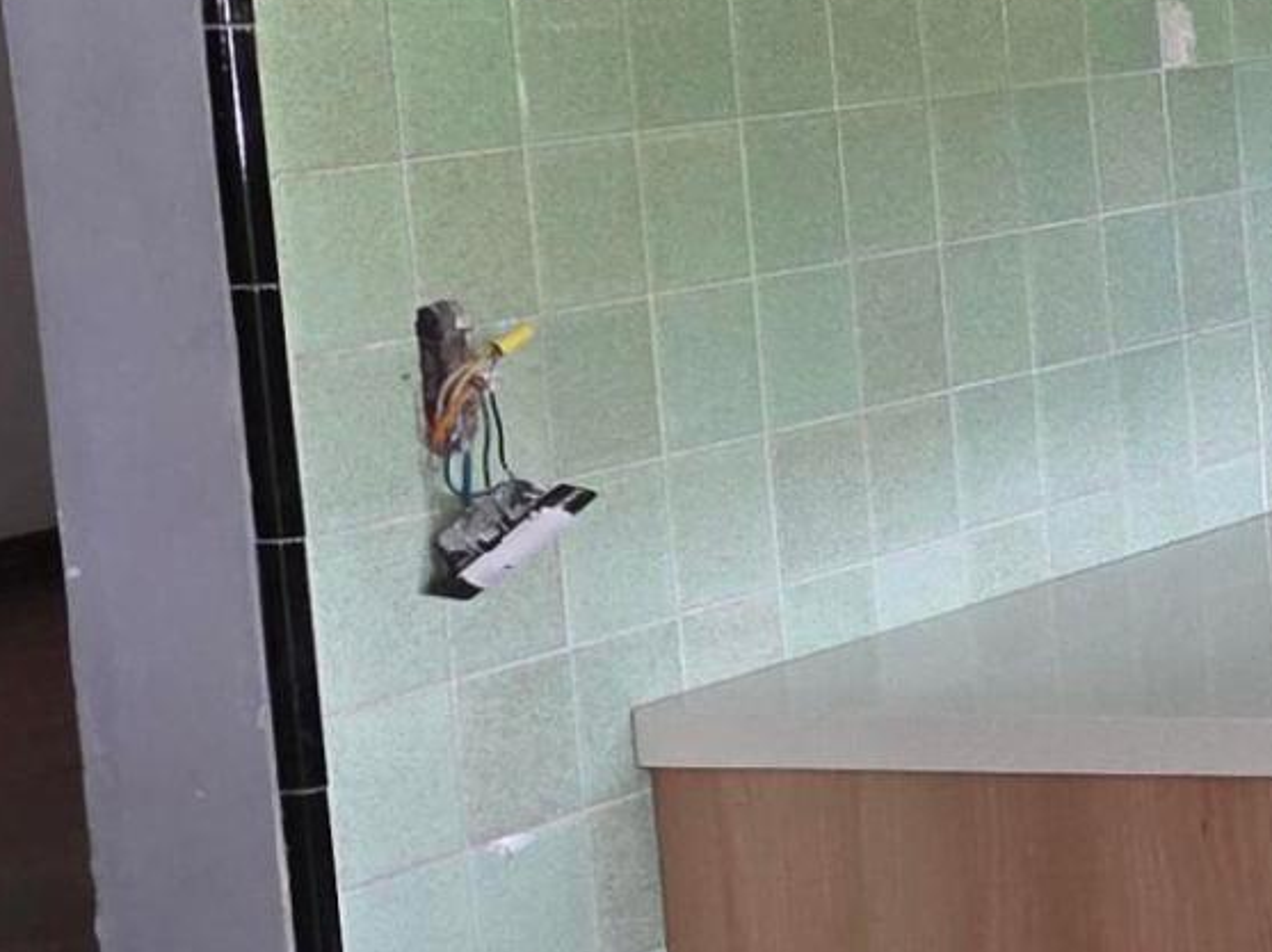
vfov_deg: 12.4
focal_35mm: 119
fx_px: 4370
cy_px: 386
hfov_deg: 13.4
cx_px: 2804
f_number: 1.8
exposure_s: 1/24
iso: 125
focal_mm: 5.4
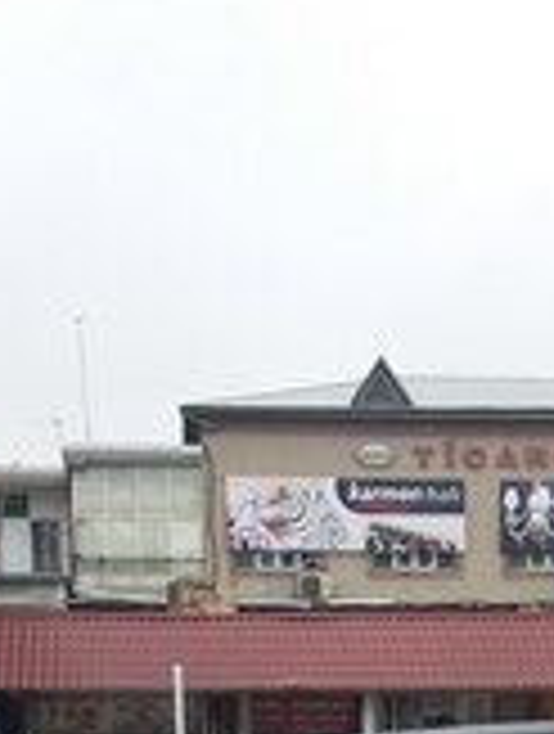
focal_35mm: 85
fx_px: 1807
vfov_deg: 21.0
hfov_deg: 17.4
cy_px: 941
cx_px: 342
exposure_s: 1/195
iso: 64
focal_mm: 3.7
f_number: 1.9
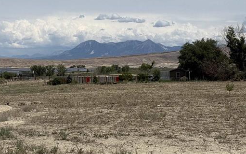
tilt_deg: +1.8
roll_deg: +0.6
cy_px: 51
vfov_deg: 12.8
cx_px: 55
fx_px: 684
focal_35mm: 102
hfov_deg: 20.2
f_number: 1.78
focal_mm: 6.76
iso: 64
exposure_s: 1/11364
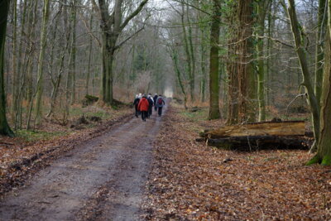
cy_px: 110
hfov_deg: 28.8
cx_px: 166
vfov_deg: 19.5
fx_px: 644
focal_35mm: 70
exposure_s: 1/80
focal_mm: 70
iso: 100
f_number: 5
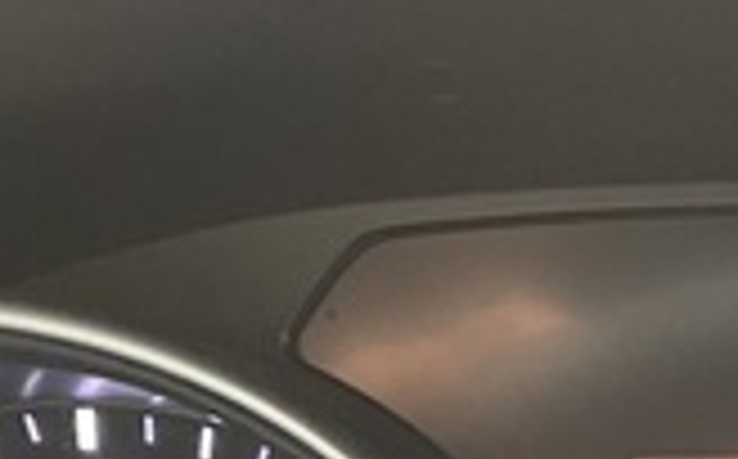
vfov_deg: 8.6
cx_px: 1044
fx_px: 2912
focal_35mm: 145
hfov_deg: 13.7
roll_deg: +1.5
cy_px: 828
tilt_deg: -26.2
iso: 250
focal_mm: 3.99
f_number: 1.8
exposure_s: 1/50
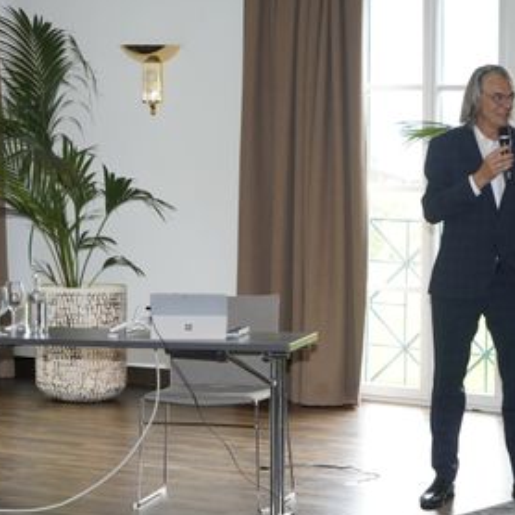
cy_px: 279
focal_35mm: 133
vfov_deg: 13.1
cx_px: 209
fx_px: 2239
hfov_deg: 13.1
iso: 2000
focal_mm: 85
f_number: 5.6
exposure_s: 1/100
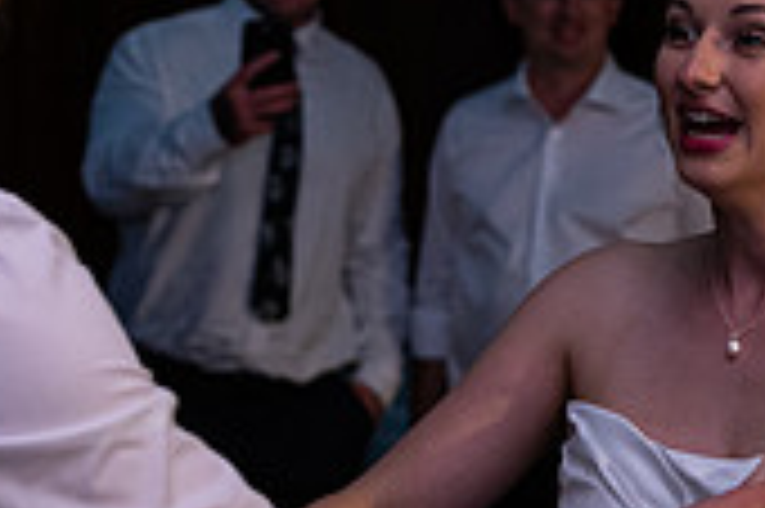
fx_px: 4055
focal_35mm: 191
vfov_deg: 7.2
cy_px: 357
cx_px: 302
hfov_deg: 10.8
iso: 800
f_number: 3.5
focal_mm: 56
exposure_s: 1/160
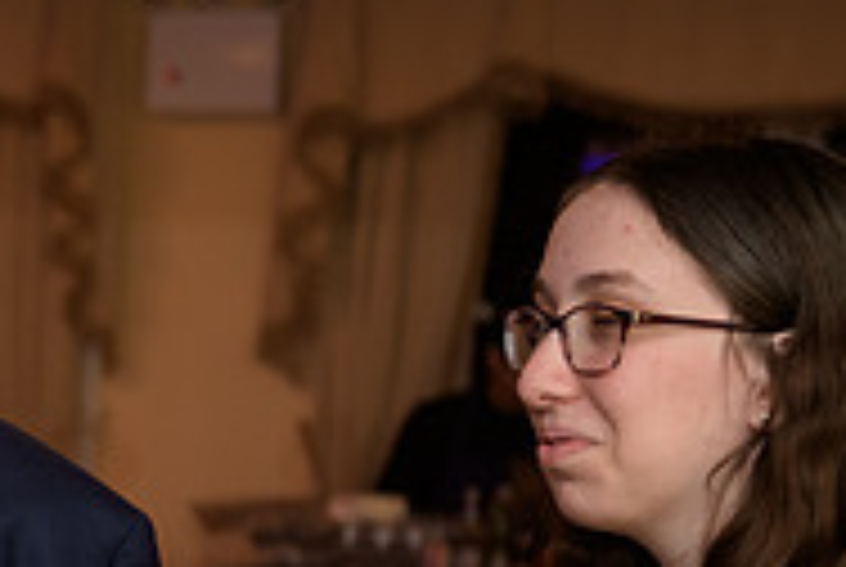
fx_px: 3483
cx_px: -266
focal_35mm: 148
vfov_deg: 9.3
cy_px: 520
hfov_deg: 13.3
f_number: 3.2
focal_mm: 48
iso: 800
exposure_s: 1/125
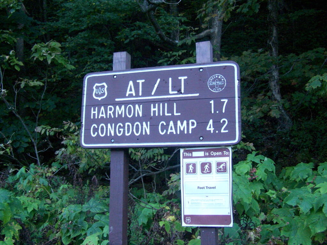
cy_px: 122
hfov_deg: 46.8
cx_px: 164
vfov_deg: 36.0
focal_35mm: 40
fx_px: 378
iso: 400
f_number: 2.8
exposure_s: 1/100
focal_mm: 6.7
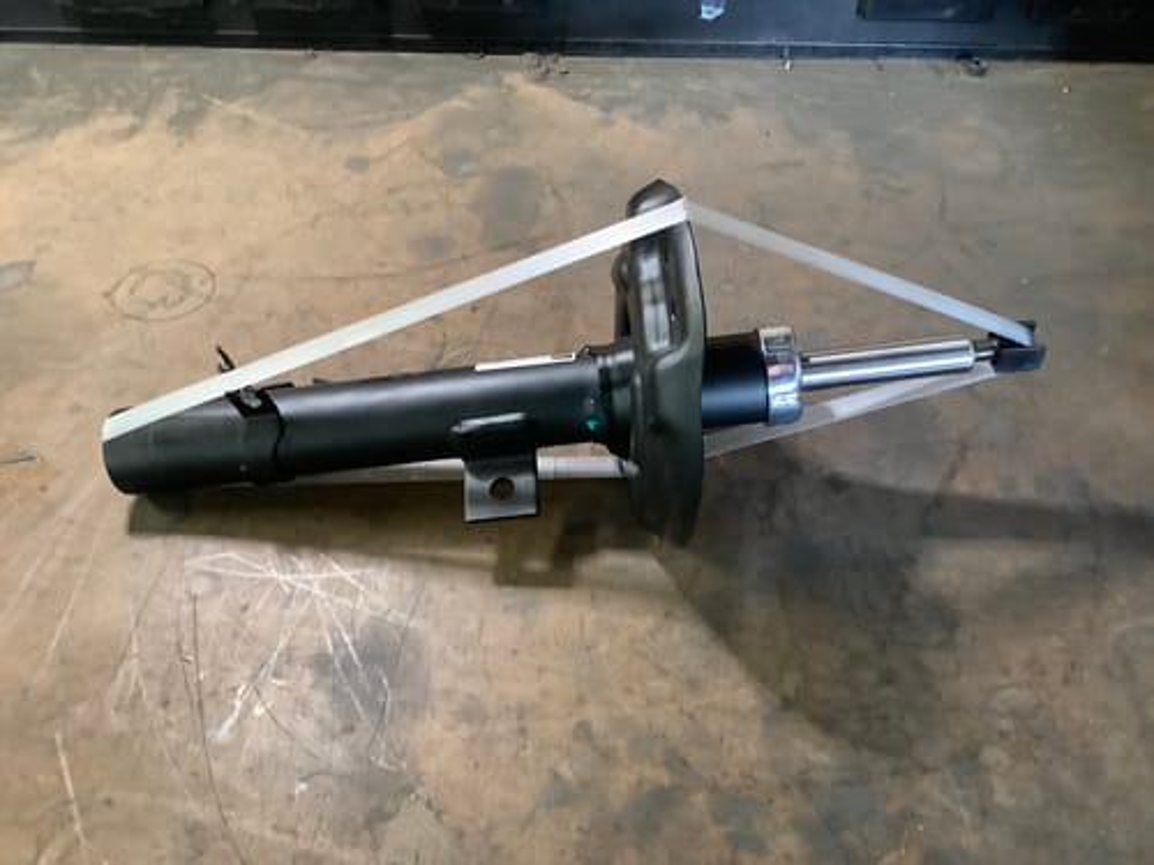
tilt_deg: -47.2
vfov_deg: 45.4
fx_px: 1033
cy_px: 432
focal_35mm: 31
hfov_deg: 58.4
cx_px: 577
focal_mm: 3.3
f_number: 2.4
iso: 500
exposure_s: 1/25
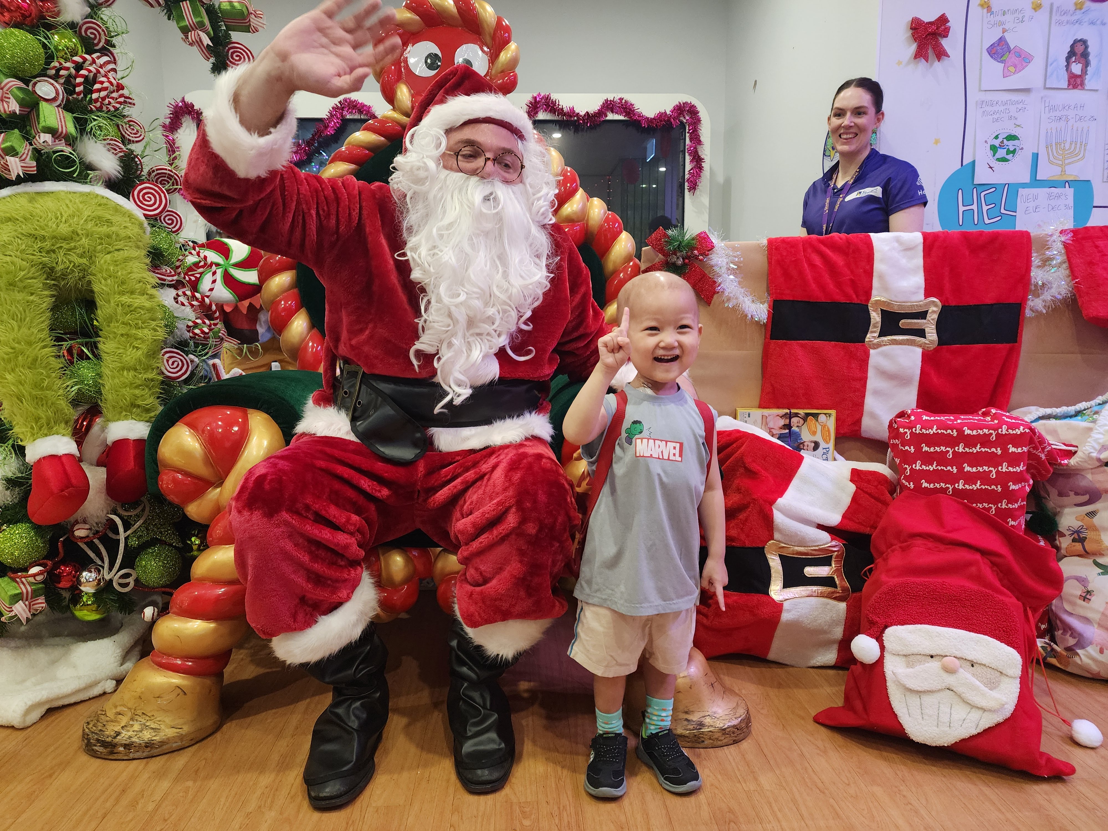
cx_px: 554
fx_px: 736
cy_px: 416
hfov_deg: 73.9
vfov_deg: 58.9
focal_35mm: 23
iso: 400
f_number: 1.8
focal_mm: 6.4
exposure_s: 1/100
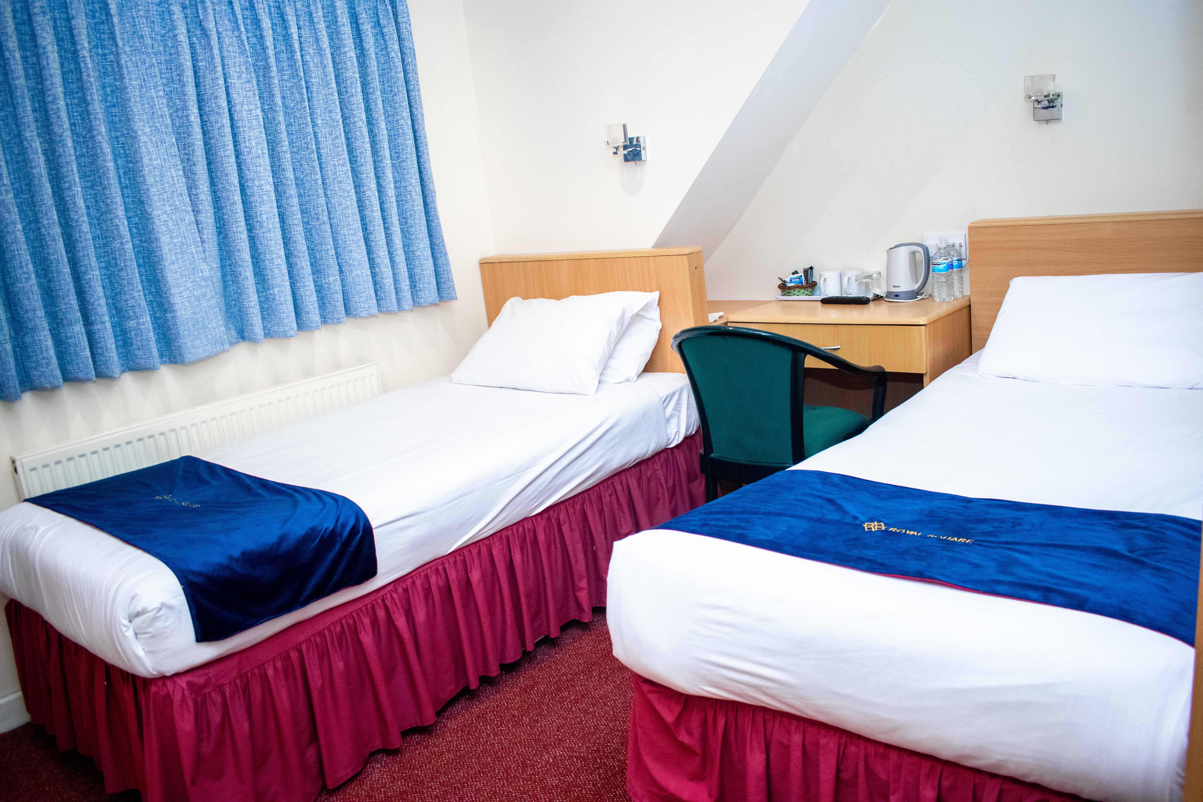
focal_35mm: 27
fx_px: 902
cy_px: 401
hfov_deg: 67.4
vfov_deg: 47.9
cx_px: 602
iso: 2000
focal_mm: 18
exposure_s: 1/30
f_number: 3.5
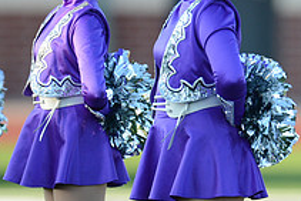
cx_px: 241
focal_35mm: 1513
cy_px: 142
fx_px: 12659
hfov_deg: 1.4
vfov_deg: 0.9
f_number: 4
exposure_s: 1/1250
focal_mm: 550
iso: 800
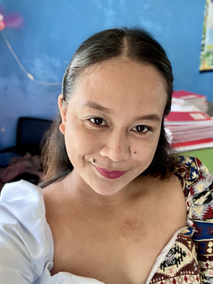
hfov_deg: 46.8
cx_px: 106
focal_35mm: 30
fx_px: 246
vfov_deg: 60.0
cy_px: 142
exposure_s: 1/60
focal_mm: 2.71
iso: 250
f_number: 2.2
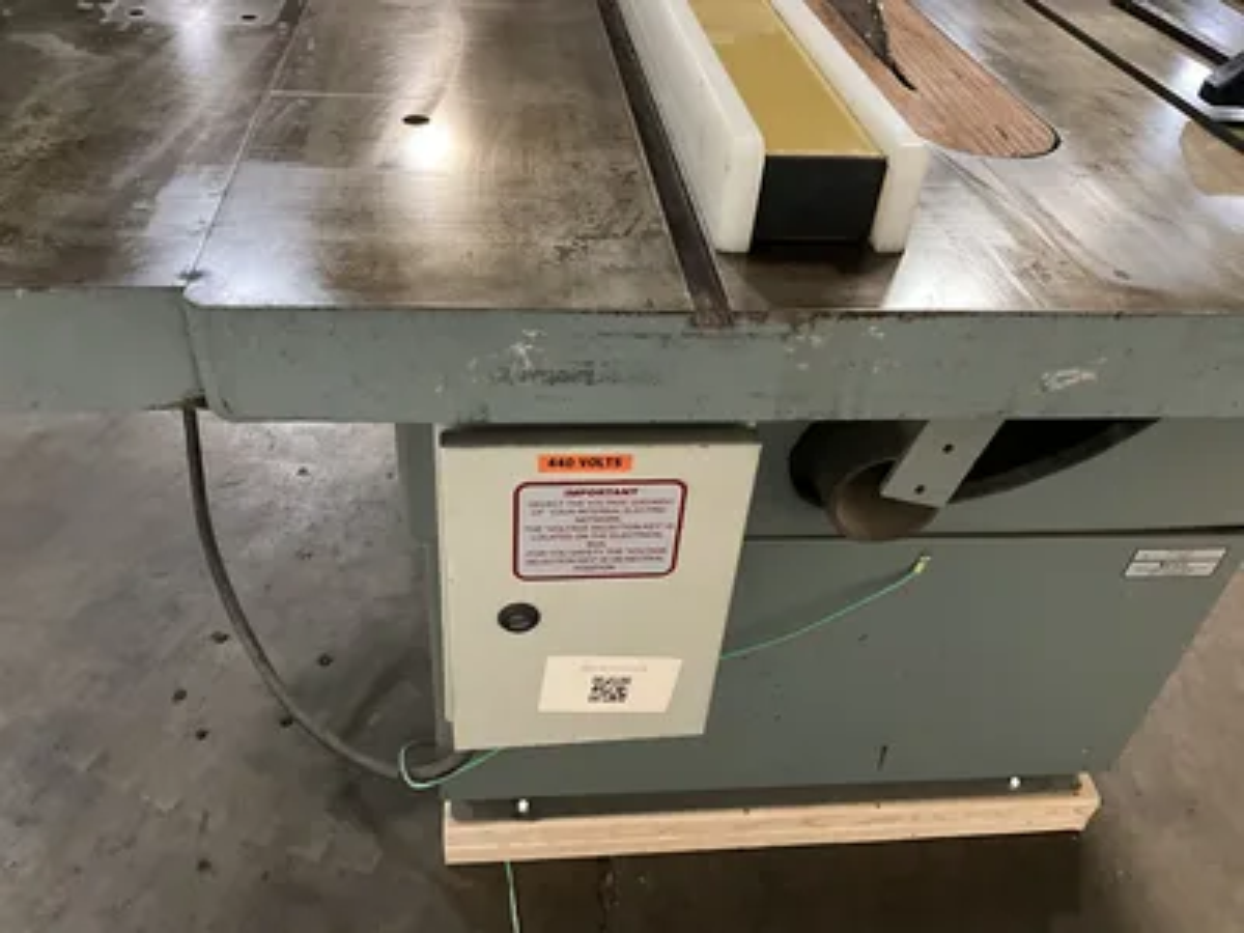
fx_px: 1042
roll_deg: -5.1
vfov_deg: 48.2
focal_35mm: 29
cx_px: 622
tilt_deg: -39.4
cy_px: 466
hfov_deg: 61.7
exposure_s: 1/32
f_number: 1.8
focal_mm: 3
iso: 320
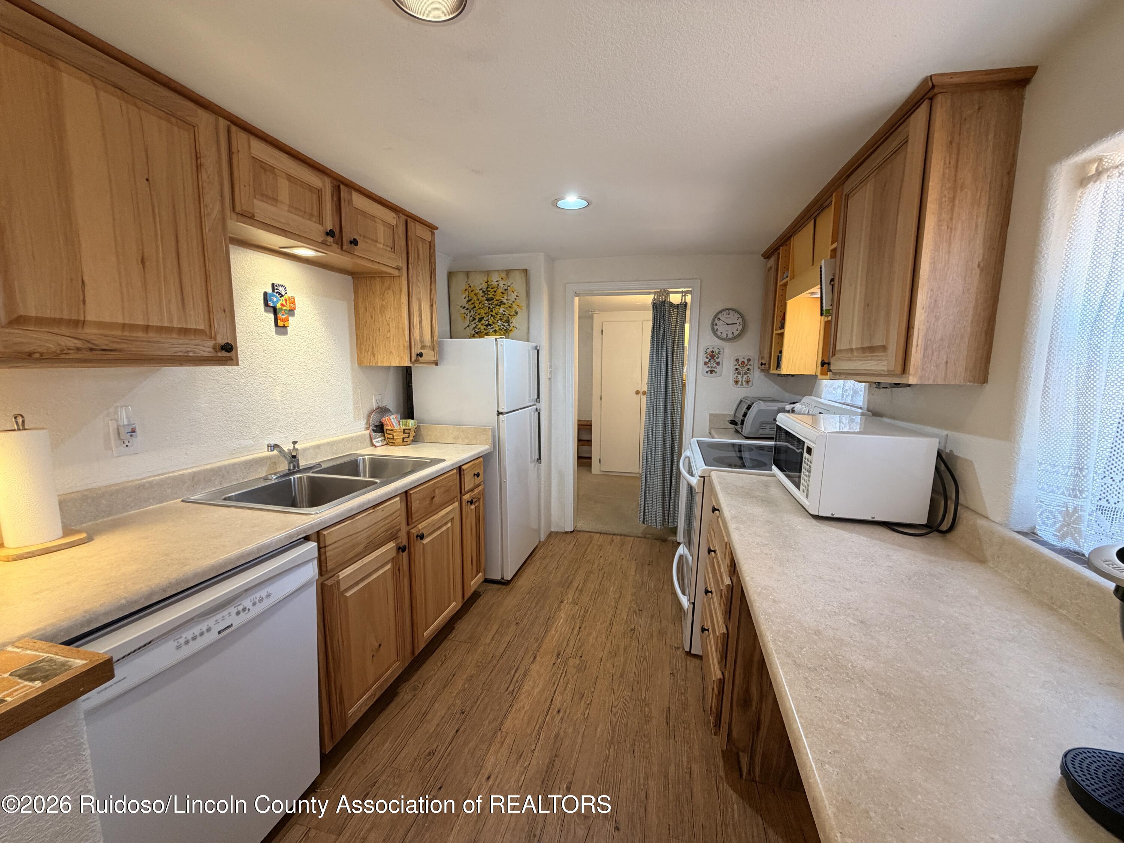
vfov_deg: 85.7
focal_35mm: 14
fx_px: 455
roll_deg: +0.1
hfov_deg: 102.1
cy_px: 422
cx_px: 562
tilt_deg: -8.5
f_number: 2.2
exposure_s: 1/60
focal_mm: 2.22
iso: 200
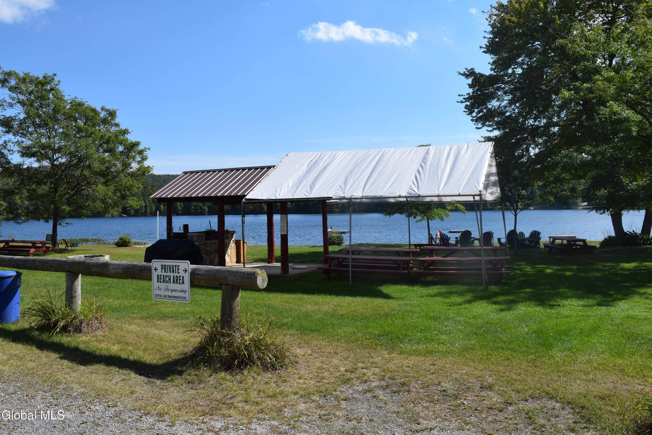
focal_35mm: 30
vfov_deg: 43.6
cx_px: 326
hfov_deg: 61.9
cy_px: 218
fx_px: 543
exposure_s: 1/400
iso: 200
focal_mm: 20
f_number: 10
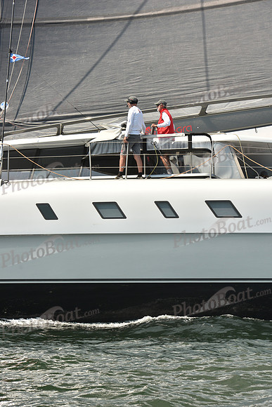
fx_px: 929
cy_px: 204
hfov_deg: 16.7
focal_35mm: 82
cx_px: 136
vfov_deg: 24.8
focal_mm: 82
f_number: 8
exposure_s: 1/800
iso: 250
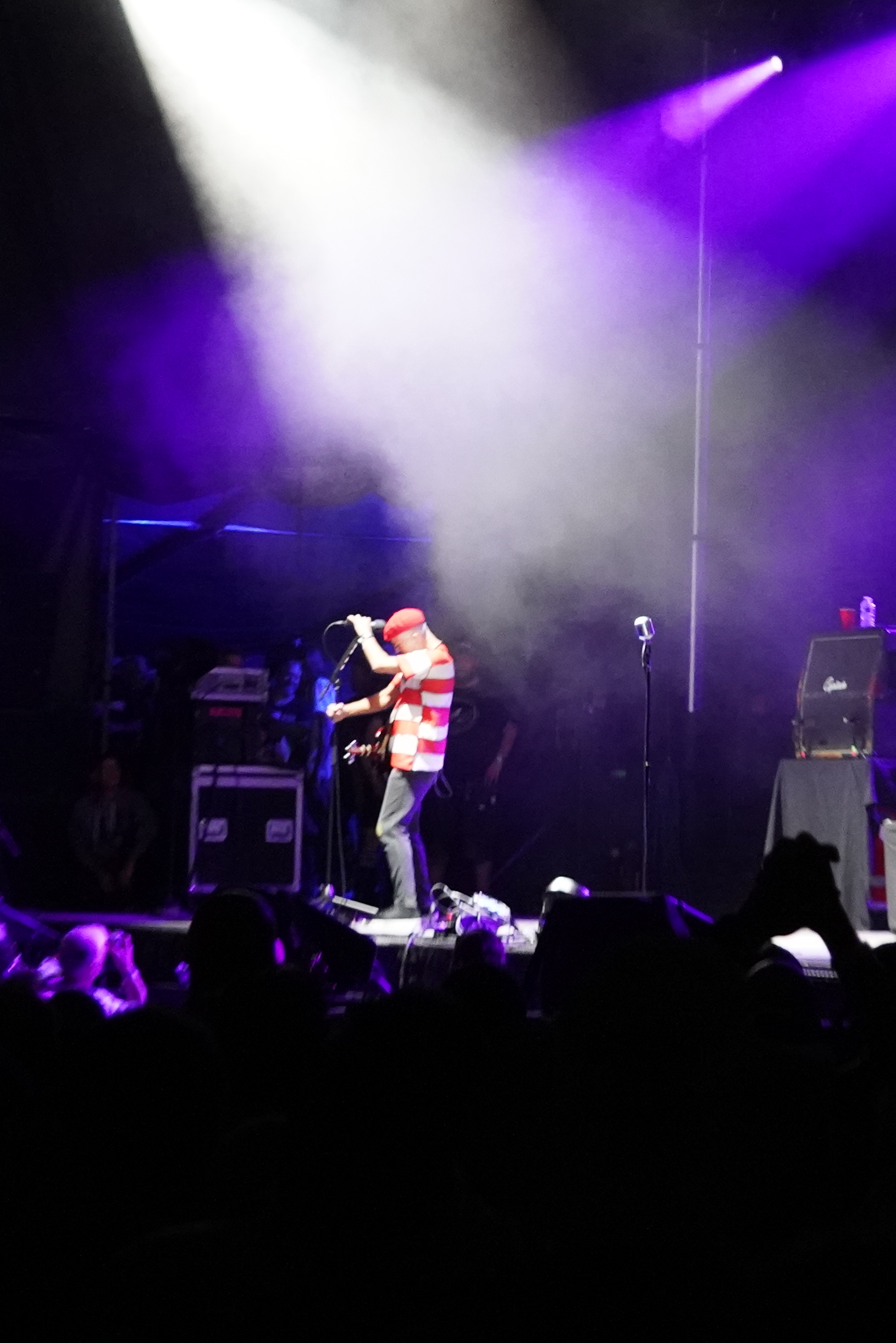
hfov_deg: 12.6
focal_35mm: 108
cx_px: 726
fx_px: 4031
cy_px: 249
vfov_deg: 18.7
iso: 8000
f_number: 4
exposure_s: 1/160
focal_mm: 44
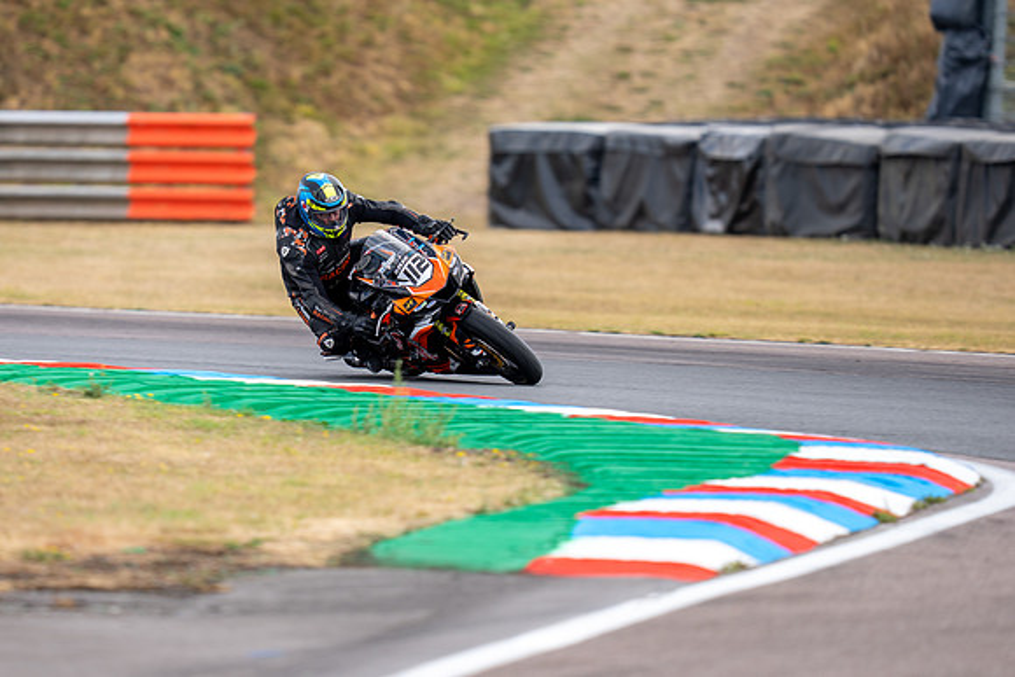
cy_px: 289
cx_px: 367
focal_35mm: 512
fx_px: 14438
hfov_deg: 4.0
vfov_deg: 2.7
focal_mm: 400
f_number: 3.2
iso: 80
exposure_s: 1/400
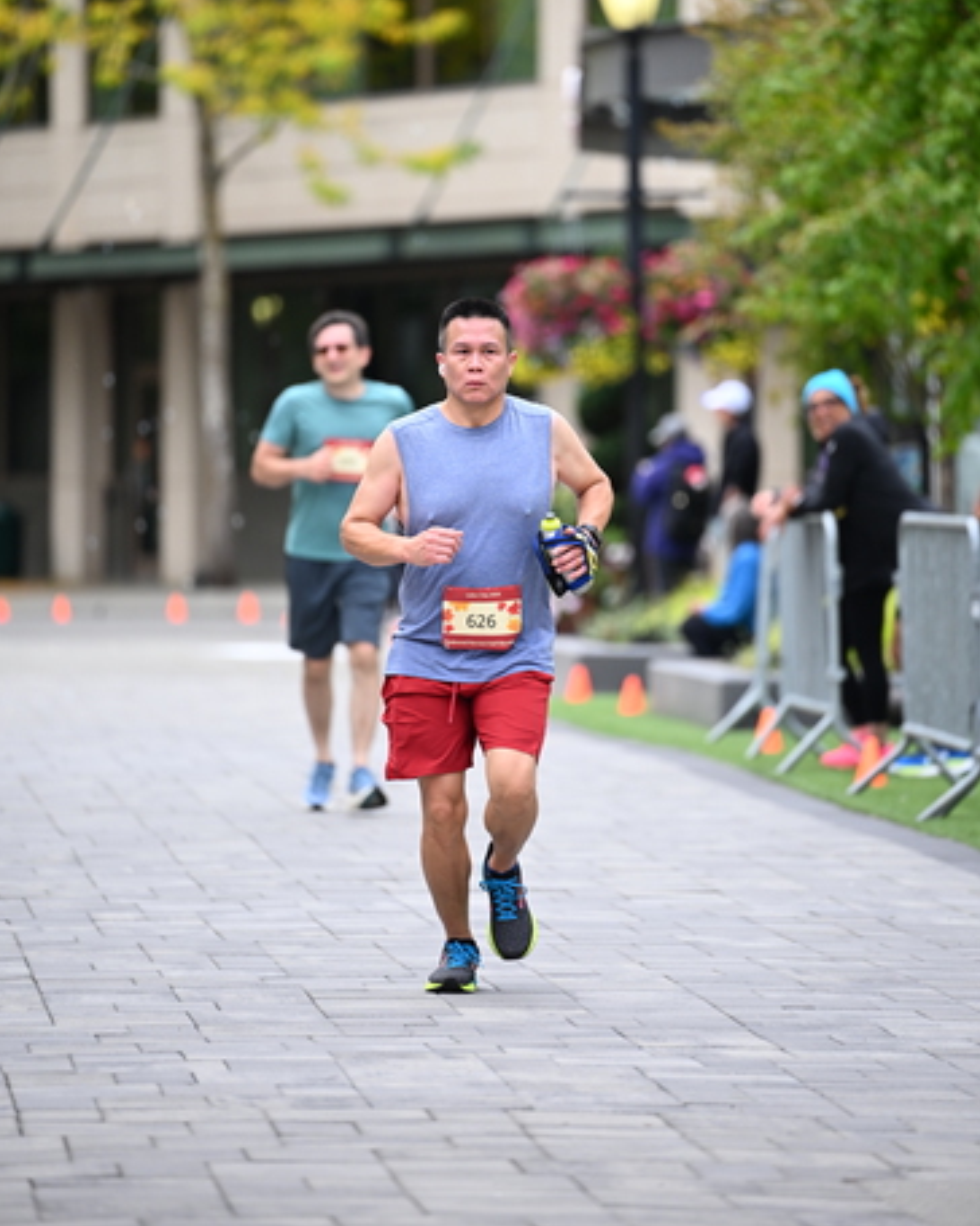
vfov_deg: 8.5
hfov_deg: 6.8
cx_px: 489
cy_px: 488
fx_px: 8230
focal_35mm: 227
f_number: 2.8
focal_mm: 200
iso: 640
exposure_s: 1/2000
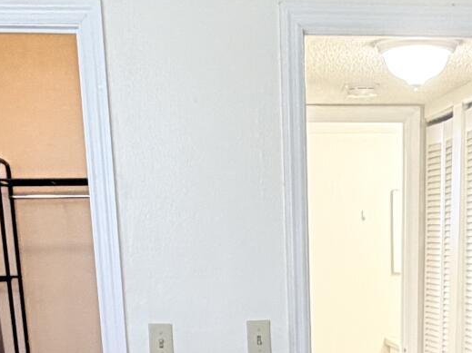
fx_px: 1104
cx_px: 356
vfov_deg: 15.7
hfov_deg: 23.9
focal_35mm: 81
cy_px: 621
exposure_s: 1/60
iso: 160
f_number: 2.2
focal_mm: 2.22
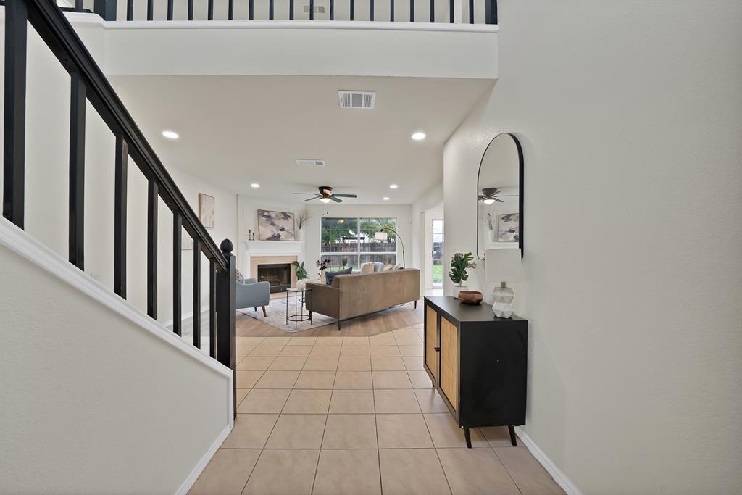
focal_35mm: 12
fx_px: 247
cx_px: 371
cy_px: 248
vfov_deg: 90.0
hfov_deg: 112.6
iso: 640
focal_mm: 12
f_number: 9
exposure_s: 1/3
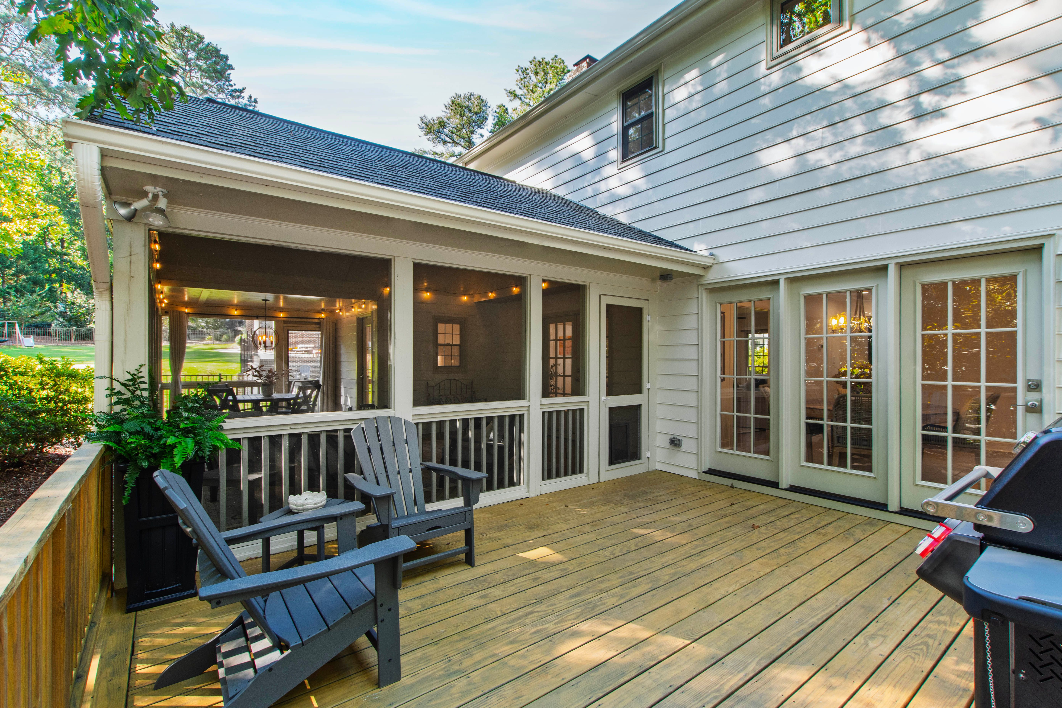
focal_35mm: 15
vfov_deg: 77.3
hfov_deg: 100.4
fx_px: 442
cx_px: 531
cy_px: 354
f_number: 9
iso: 200
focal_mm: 10
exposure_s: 1/13
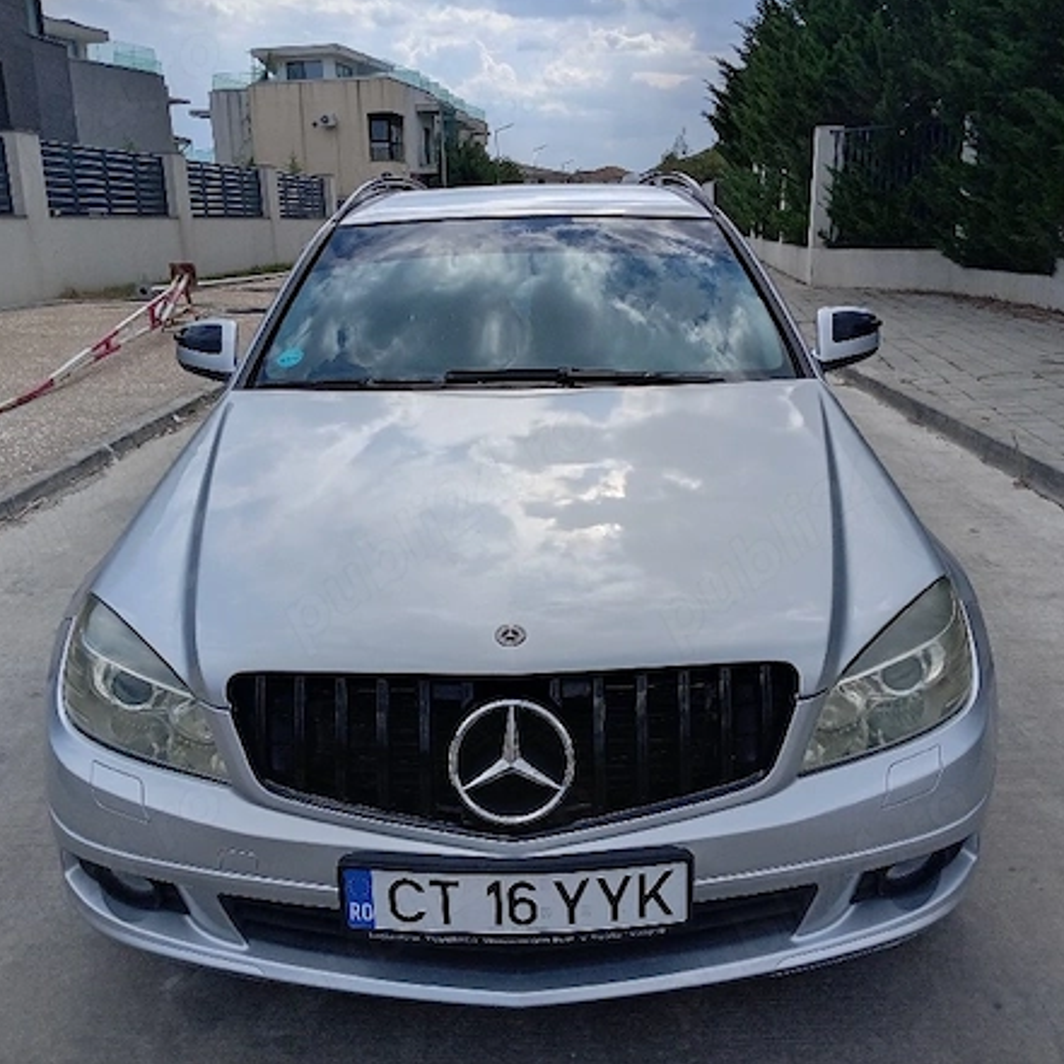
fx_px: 1043
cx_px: 534
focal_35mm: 30
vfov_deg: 54.0
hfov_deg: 54.0
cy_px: 534
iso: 100
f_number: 1.8
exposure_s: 1/2000
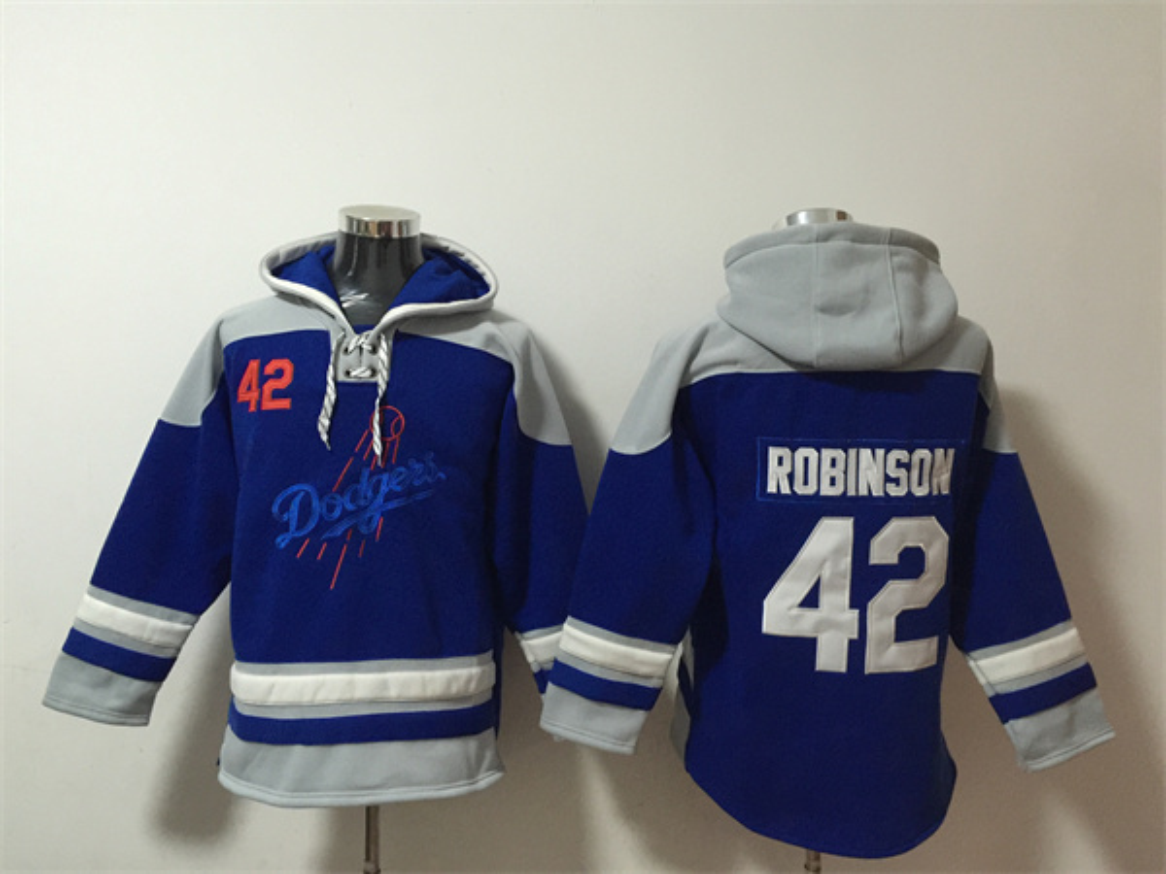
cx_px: 583
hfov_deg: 61.7
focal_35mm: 29
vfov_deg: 48.2
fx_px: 977
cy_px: 437
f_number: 2.2
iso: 160
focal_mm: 4.15
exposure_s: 1/8
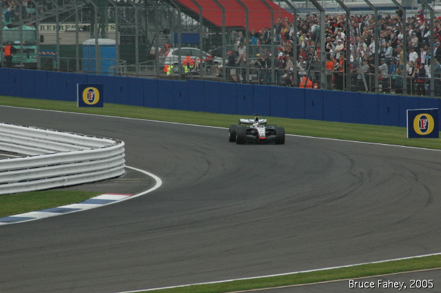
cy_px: 146
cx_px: 220
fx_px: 5505
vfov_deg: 3.0
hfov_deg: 4.6
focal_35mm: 450
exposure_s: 1/2500
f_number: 7.1
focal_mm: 300
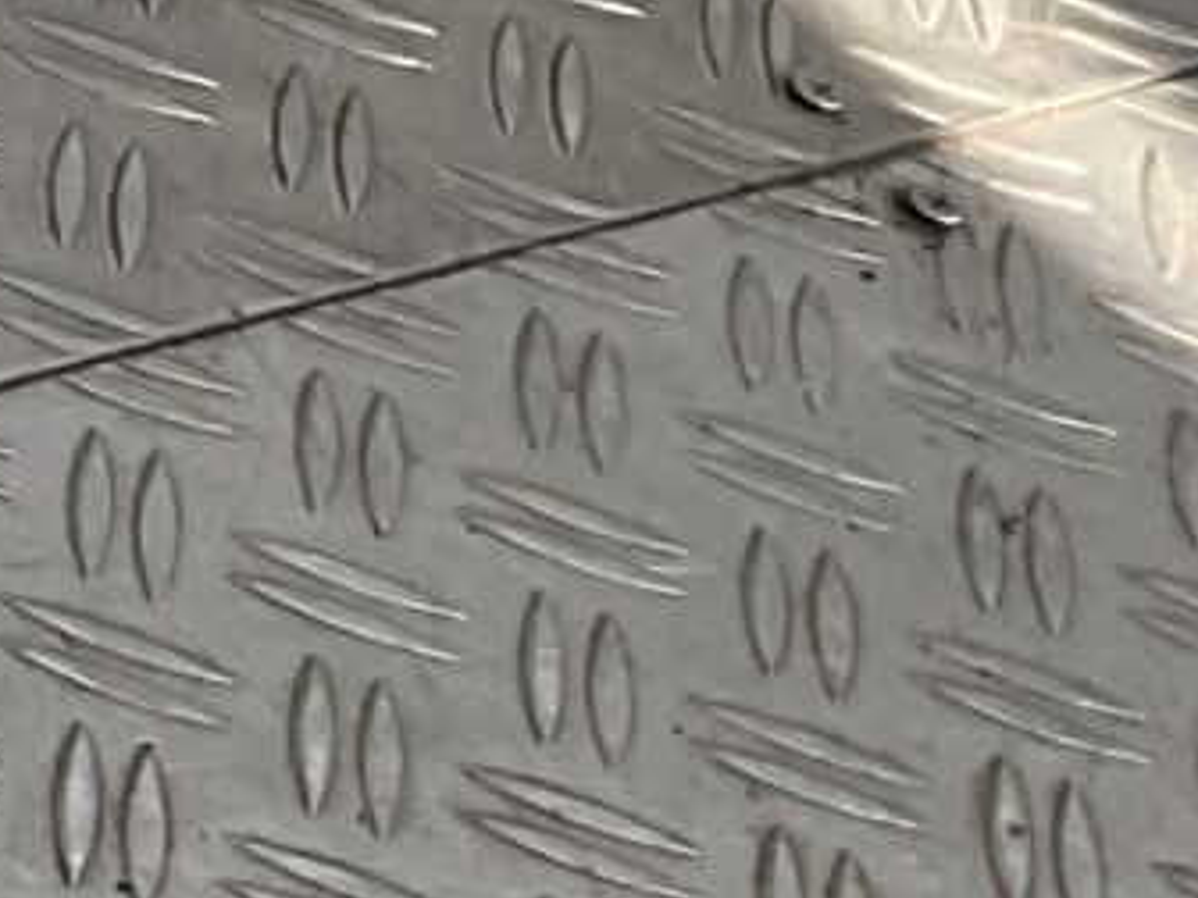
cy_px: -1233
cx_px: -3305
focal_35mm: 221
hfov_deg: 7.1
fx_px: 7648
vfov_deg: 6.4
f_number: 1.8
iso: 16
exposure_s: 1/120
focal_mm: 3
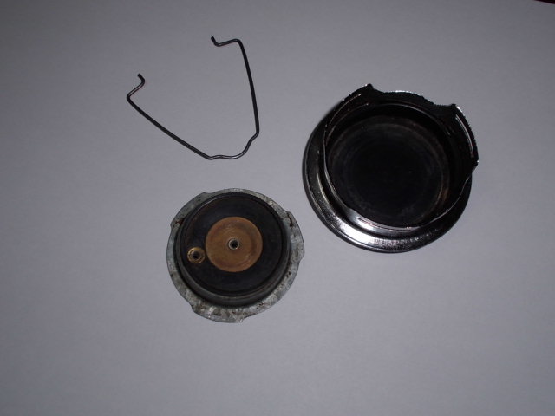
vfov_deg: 37.7
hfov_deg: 49.0
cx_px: 278
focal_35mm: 38
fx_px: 609
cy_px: 208
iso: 64
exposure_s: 1/60
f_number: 3.9
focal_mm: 6.9
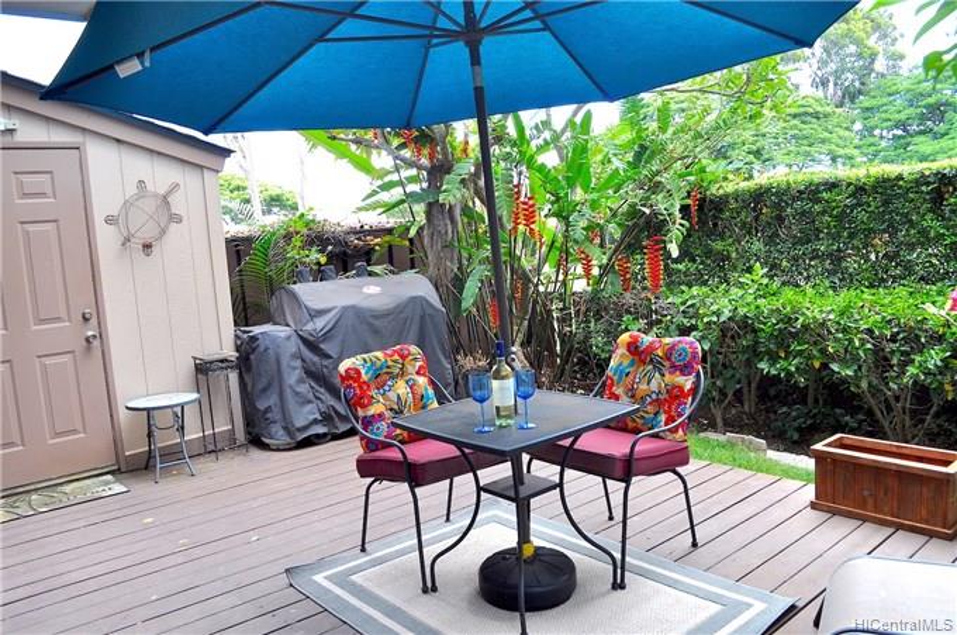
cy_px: 318
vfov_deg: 47.8
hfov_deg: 67.5
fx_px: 717
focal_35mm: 27
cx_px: 478
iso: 400
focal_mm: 18
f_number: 7.1
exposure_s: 1/100
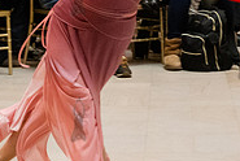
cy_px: -7
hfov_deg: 8.7
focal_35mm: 235
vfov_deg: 5.9
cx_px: 78
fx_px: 1569
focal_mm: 50
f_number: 6.3
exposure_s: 1/250
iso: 6400
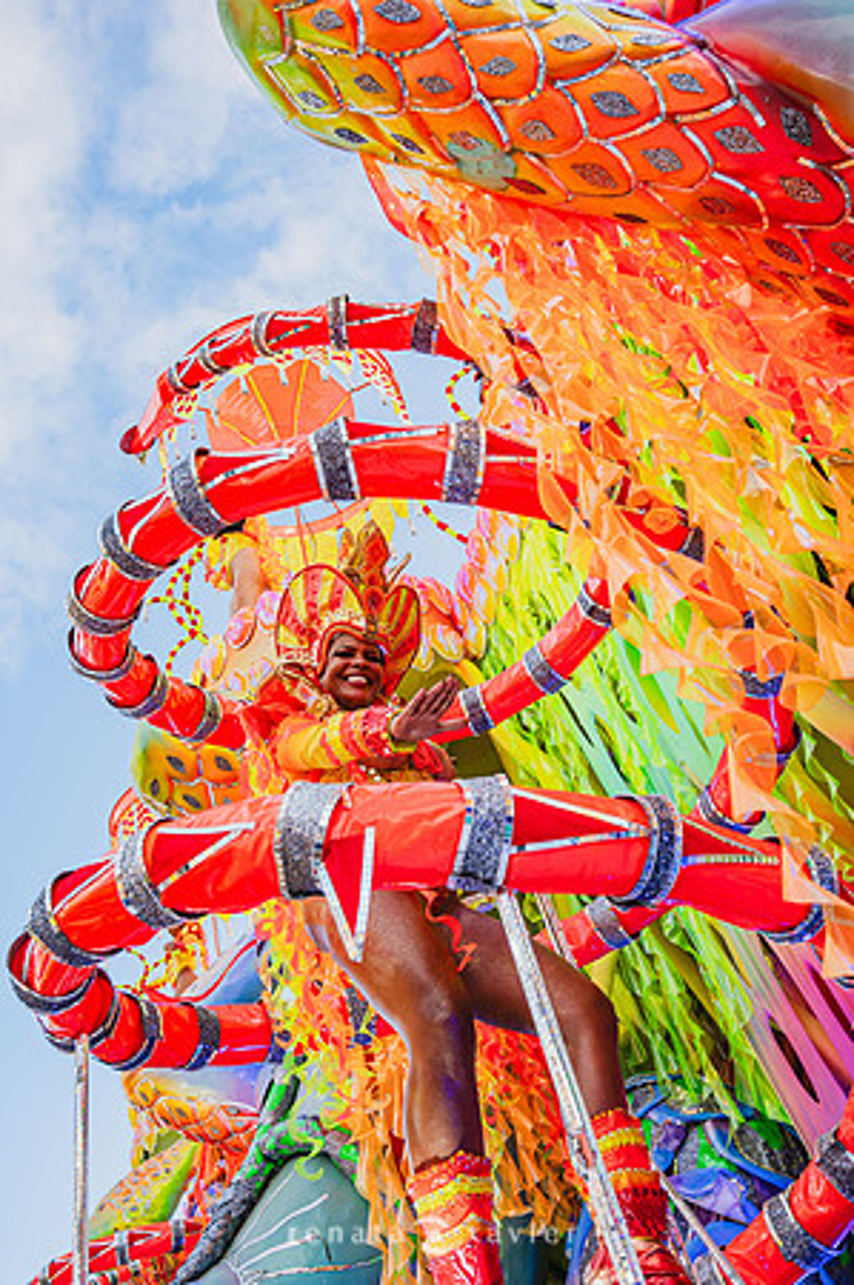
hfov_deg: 42.9
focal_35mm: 30
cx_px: 427
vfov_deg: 61.2
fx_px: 1088
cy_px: 642
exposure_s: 1/1000
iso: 640
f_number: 5.6
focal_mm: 30.5
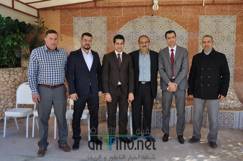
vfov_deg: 39.9
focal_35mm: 33
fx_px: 222
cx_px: 122
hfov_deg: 57.3
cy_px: 80
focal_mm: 22
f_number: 7.1
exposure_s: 1/200
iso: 200
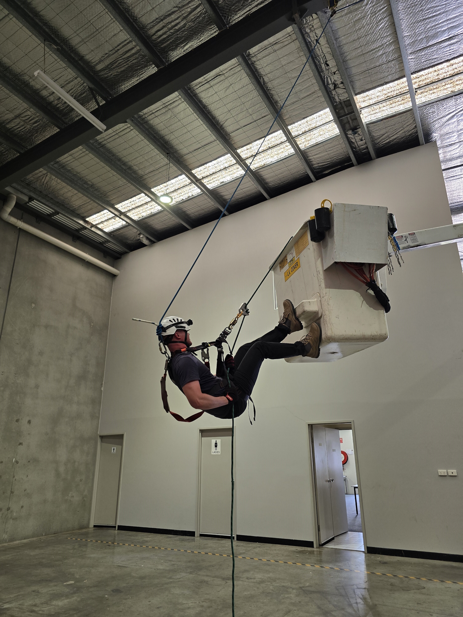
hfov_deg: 58.9
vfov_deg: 73.9
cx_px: 232
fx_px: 410
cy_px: 308
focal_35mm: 23
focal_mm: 6.3
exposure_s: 1/100
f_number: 1.7
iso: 80
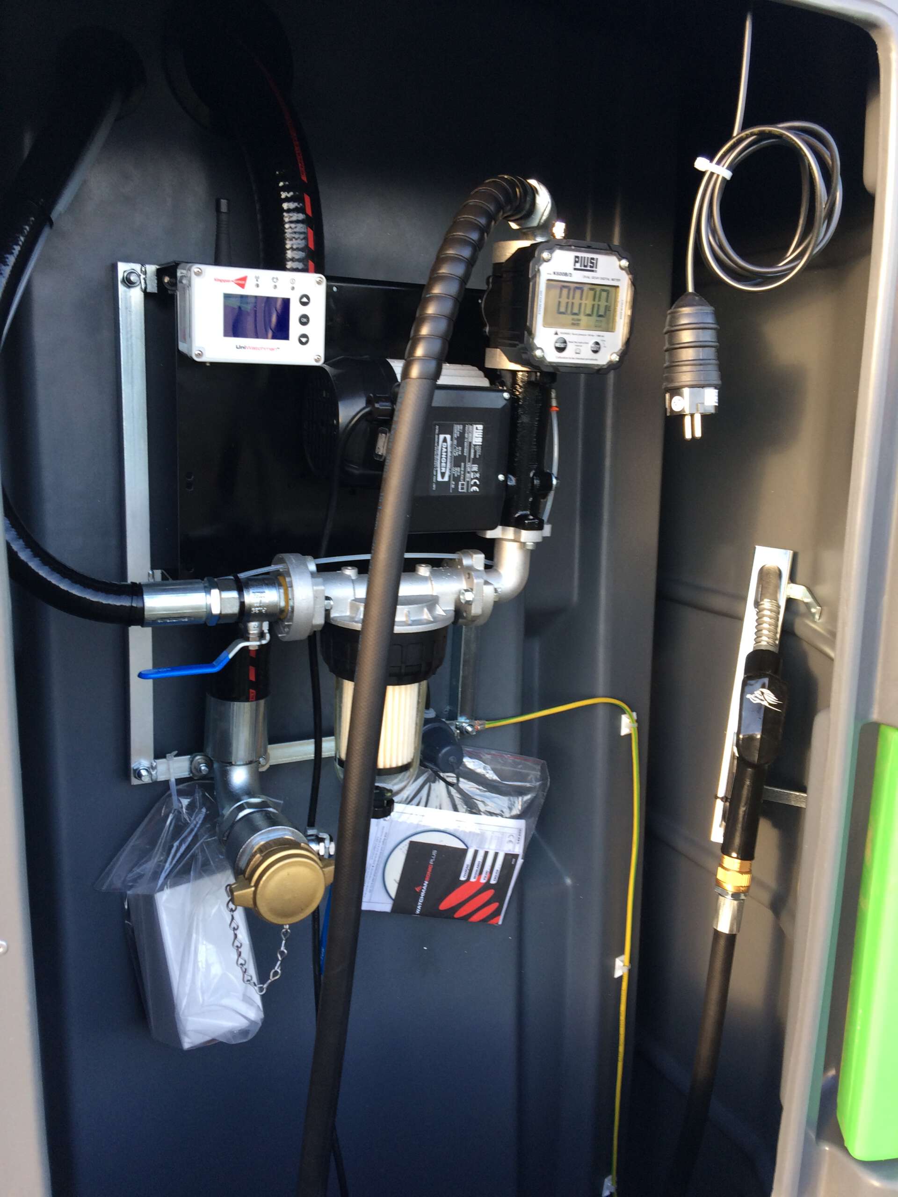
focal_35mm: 29
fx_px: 1003
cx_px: 449
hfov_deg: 48.2
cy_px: 598
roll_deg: +0.3
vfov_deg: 61.7
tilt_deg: -13.9
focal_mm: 4.15
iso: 32
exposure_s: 1/50
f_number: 2.2
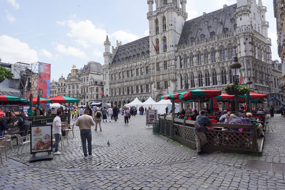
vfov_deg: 53.1
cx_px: 142
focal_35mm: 24
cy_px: 95
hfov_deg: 73.7
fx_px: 190
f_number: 13
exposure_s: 1/100
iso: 100
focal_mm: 24
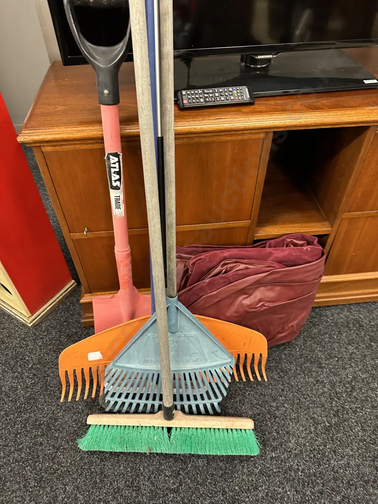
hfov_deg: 56.8
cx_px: 189
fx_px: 349
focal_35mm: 24
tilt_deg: -47.1
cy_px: 252
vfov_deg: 71.6
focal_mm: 6.86
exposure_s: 1/50
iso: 320
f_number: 1.78
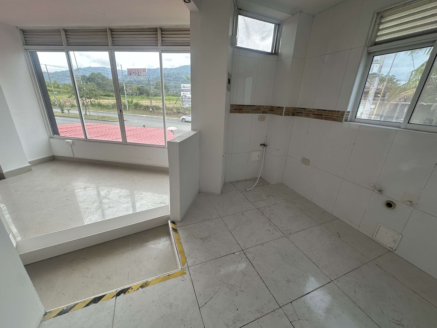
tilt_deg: -17.7
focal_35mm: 14
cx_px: 218
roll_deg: -2.0
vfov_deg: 85.7
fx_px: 177
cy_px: 164
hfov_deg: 102.1
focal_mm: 2.22
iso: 40
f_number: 2.2
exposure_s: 1/124
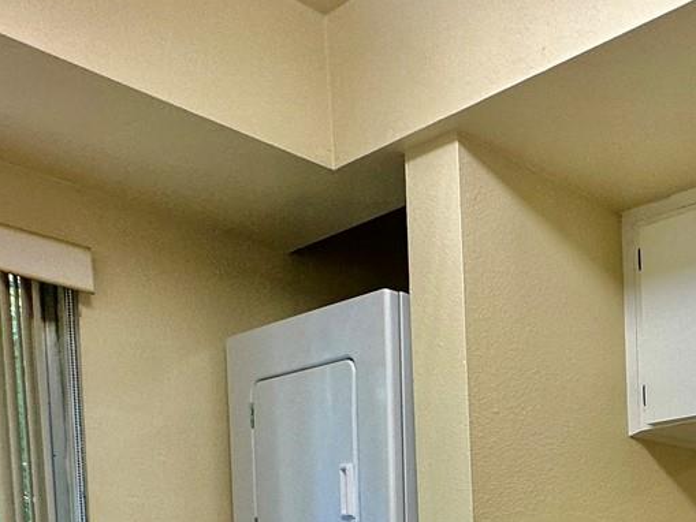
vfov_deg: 28.0
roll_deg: +0.4
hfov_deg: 33.9
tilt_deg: -3.2
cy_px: 656
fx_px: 885
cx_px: 852
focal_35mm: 44
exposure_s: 1/120
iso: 125
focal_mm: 2.22
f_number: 2.2
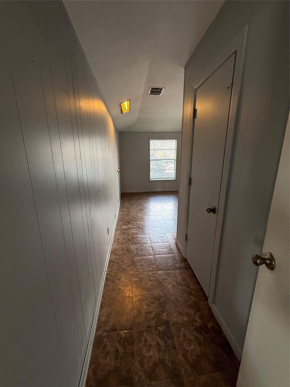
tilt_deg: -13.3
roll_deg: +0.0
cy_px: 194
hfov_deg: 85.7
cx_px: 145
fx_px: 156
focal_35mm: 14
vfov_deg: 102.1
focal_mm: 2.22
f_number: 2.2
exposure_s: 1/120
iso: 400
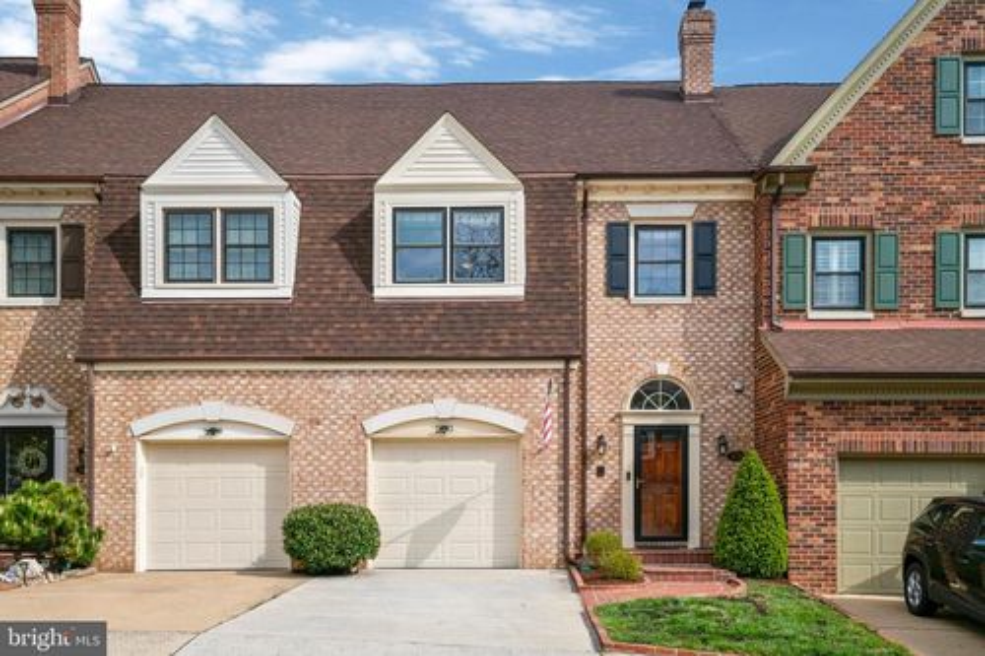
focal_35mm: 35
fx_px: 957
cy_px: 328
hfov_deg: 54.5
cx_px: 492
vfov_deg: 37.8
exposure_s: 1/3200
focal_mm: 35
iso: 1250
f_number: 8
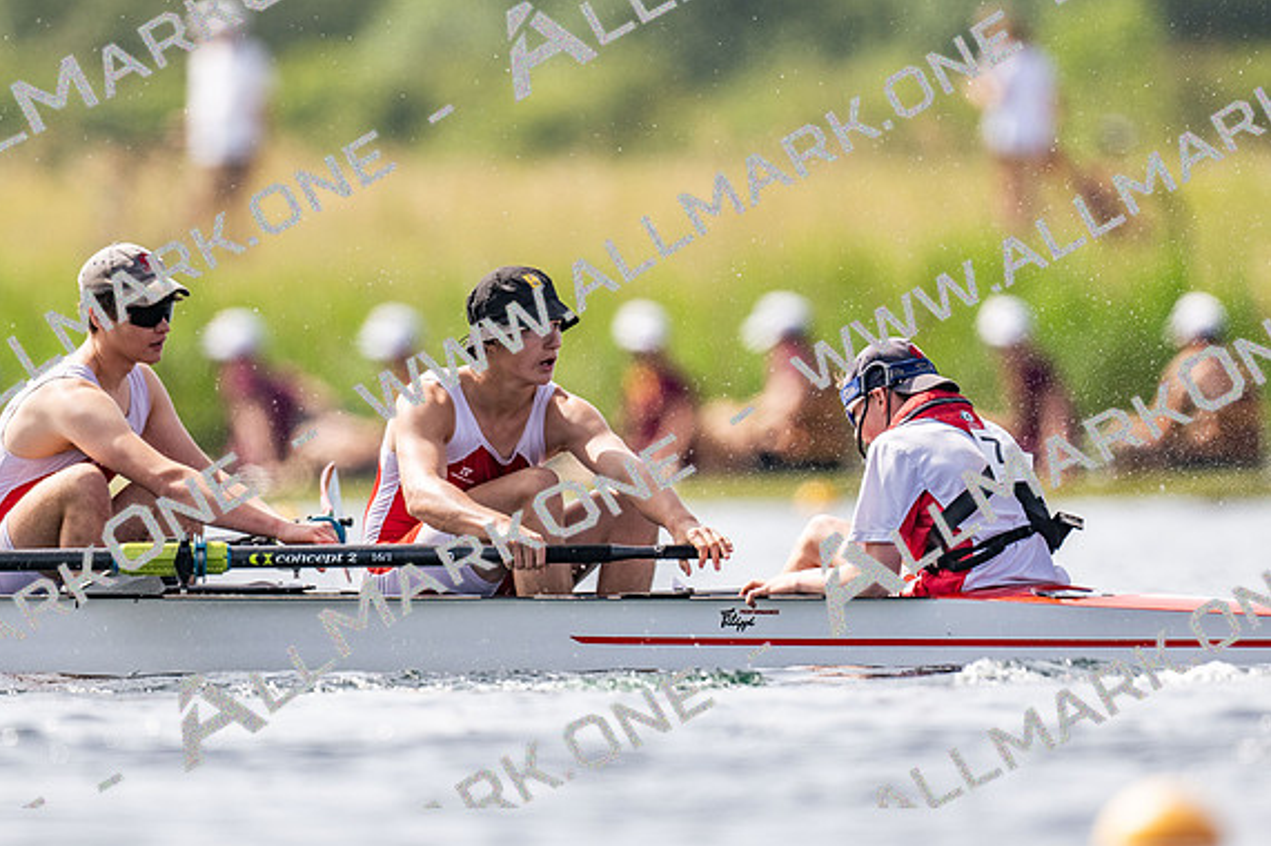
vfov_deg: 1.5
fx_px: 32249
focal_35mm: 914
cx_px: 628
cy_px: 427
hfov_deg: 2.3
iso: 200
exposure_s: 1/2500
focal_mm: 600
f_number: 4
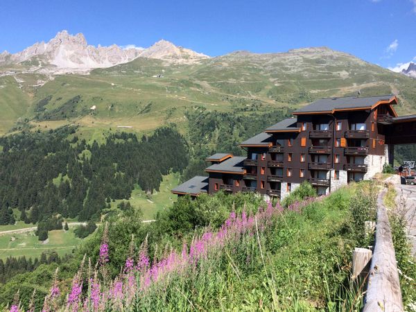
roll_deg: -2.7
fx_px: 349
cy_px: 156
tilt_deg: -1.3
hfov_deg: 61.7
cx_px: 208
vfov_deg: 48.2
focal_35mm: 29
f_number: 2.2
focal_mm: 4.15
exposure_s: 1/1466
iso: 32
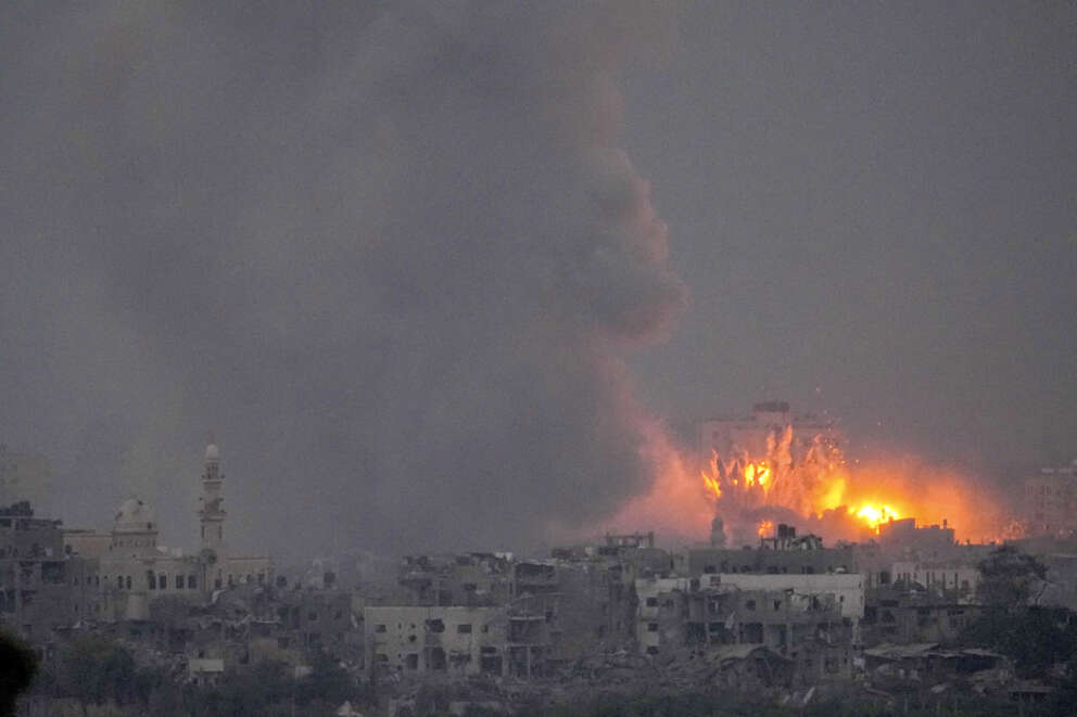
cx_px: 538
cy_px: 358
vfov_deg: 1.5
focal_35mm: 900
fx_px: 26919
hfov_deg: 2.3
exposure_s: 1/400
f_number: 6.3
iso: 6400
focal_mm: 600
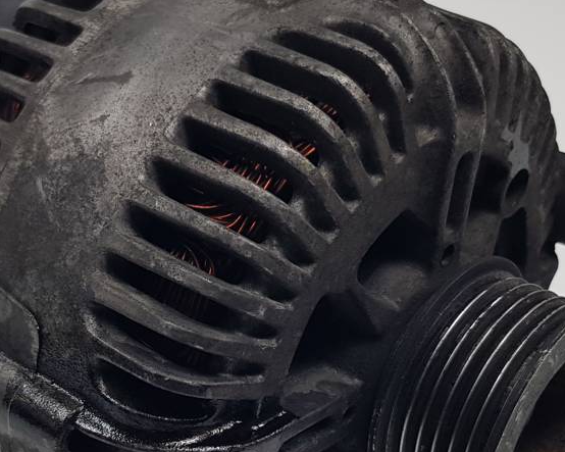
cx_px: 243
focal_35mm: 66
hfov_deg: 28.7
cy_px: 353
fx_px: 1103
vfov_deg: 22.9
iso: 40
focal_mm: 4.2
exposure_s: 1/358
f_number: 1.7
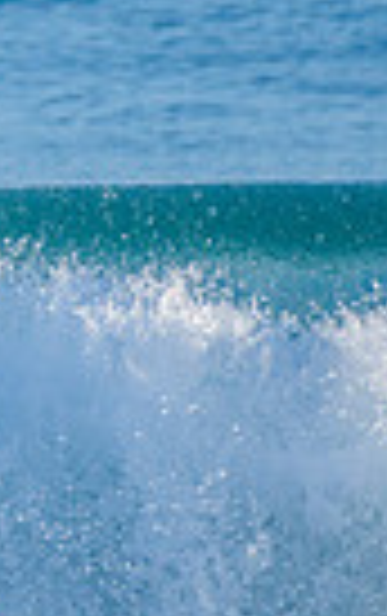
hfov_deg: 0.6
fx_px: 36218
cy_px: 169
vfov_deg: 1.0
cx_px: -886
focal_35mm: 2153
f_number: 5.6
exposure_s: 1/2000
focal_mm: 500
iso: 450
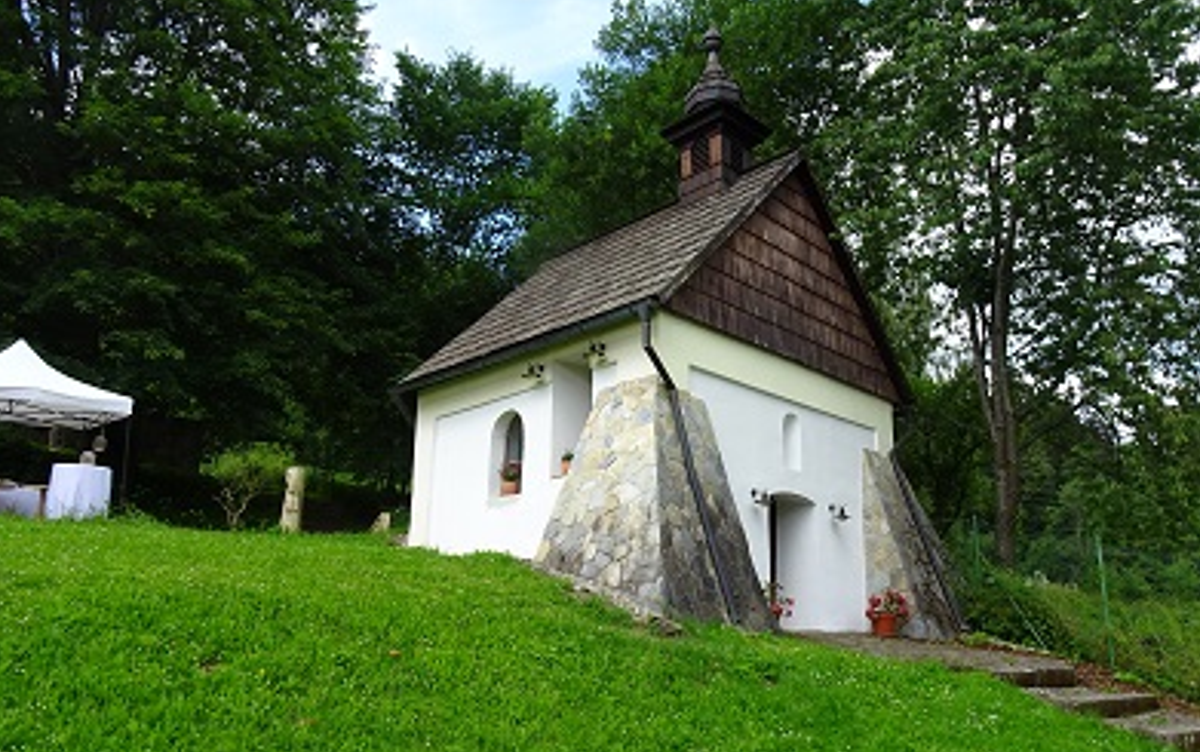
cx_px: 605
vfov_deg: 47.6
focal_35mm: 26
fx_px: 851
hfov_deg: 70.4
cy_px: 411
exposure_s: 1/320
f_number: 3.5
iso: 80
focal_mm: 4.1
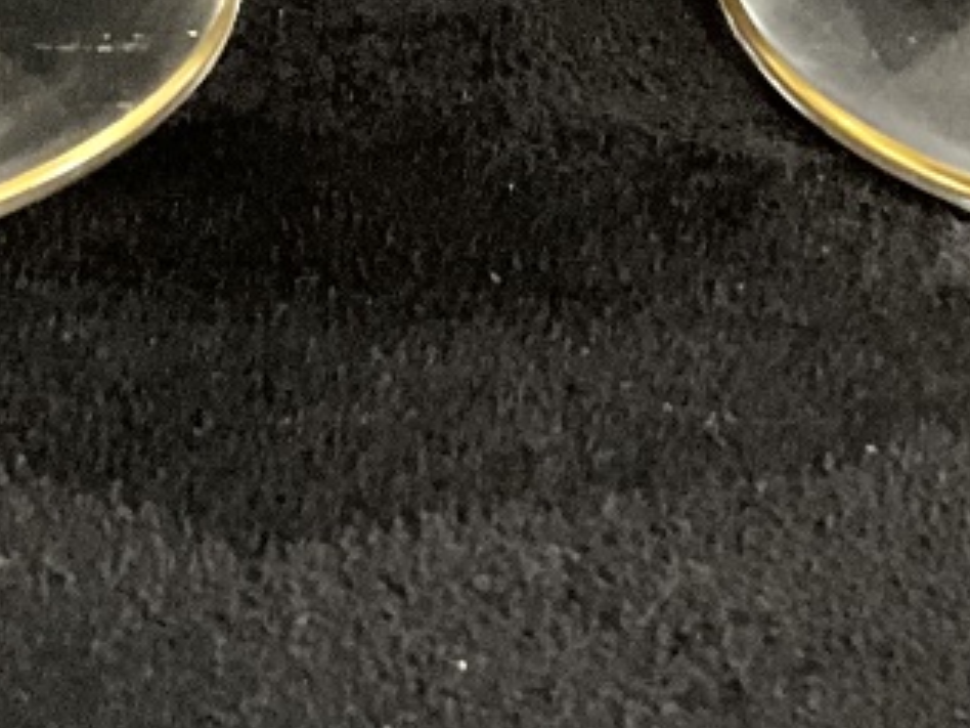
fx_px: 3082
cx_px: 574
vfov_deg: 13.3
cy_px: 22
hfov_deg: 17.9
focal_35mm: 110
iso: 400
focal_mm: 3
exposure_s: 1/25
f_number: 1.8
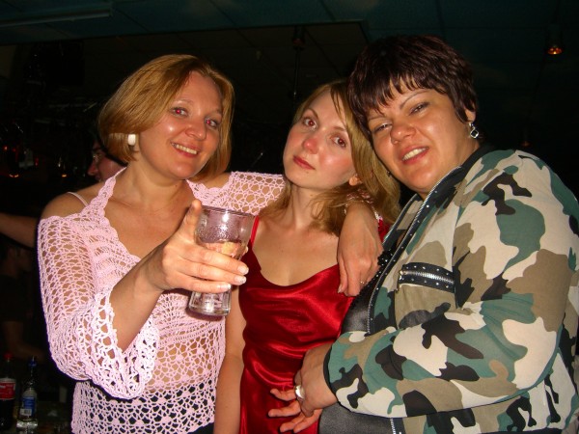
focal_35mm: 38
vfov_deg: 37.7
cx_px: 290
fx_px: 636
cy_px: 217
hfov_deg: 49.0
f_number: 2.8
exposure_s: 1/60
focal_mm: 7.9
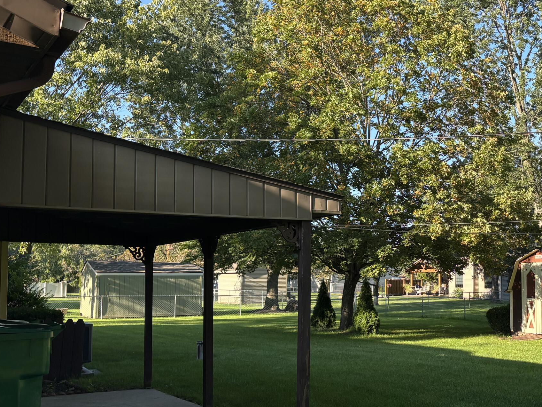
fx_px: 720
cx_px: 439
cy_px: 240
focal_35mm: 46
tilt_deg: +4.0
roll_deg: +0.1
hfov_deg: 39.5
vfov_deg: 31.4
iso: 50
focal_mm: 5.96
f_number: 1.6
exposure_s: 1/769
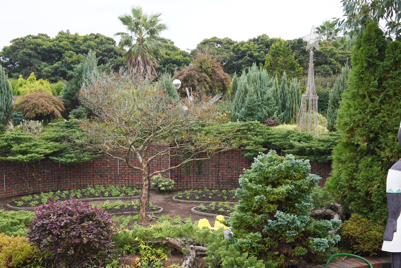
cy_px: 162
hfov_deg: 44.5
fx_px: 490
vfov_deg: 30.4
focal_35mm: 44
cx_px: 191
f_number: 9
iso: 400
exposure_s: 1/100
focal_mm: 35
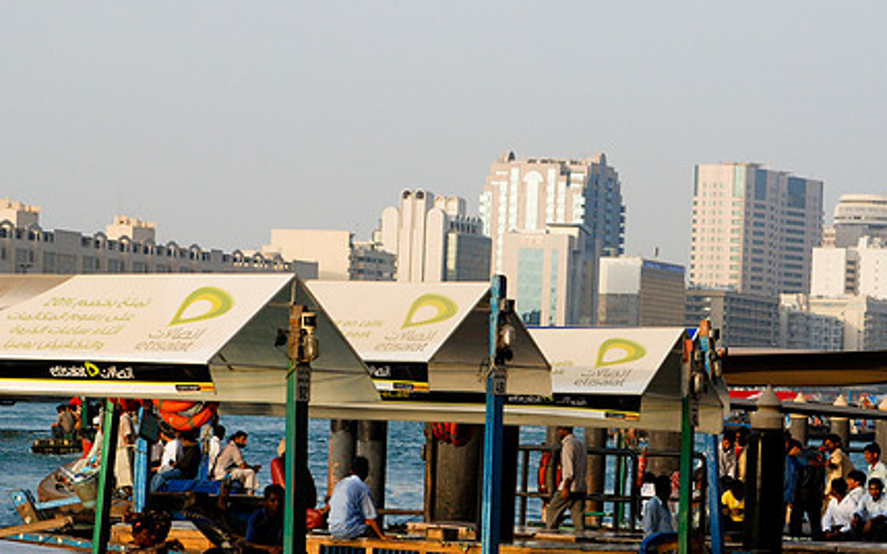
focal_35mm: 145
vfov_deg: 9.0
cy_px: 341
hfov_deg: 14.4
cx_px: 504
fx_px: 3505
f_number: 7.1
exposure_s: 1/800
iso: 400
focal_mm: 70
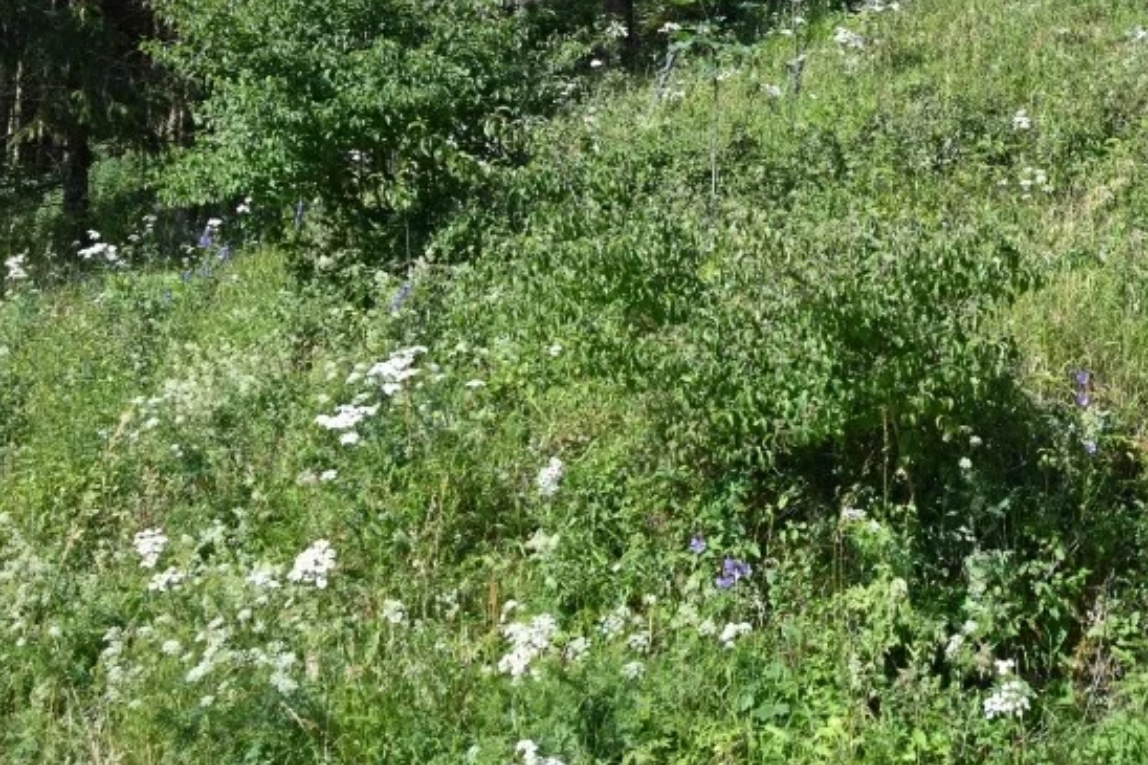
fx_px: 2136
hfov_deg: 28.8
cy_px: 48
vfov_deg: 19.8
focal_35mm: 67
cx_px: 1043
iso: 100
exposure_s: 1/320
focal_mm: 34
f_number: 6.3
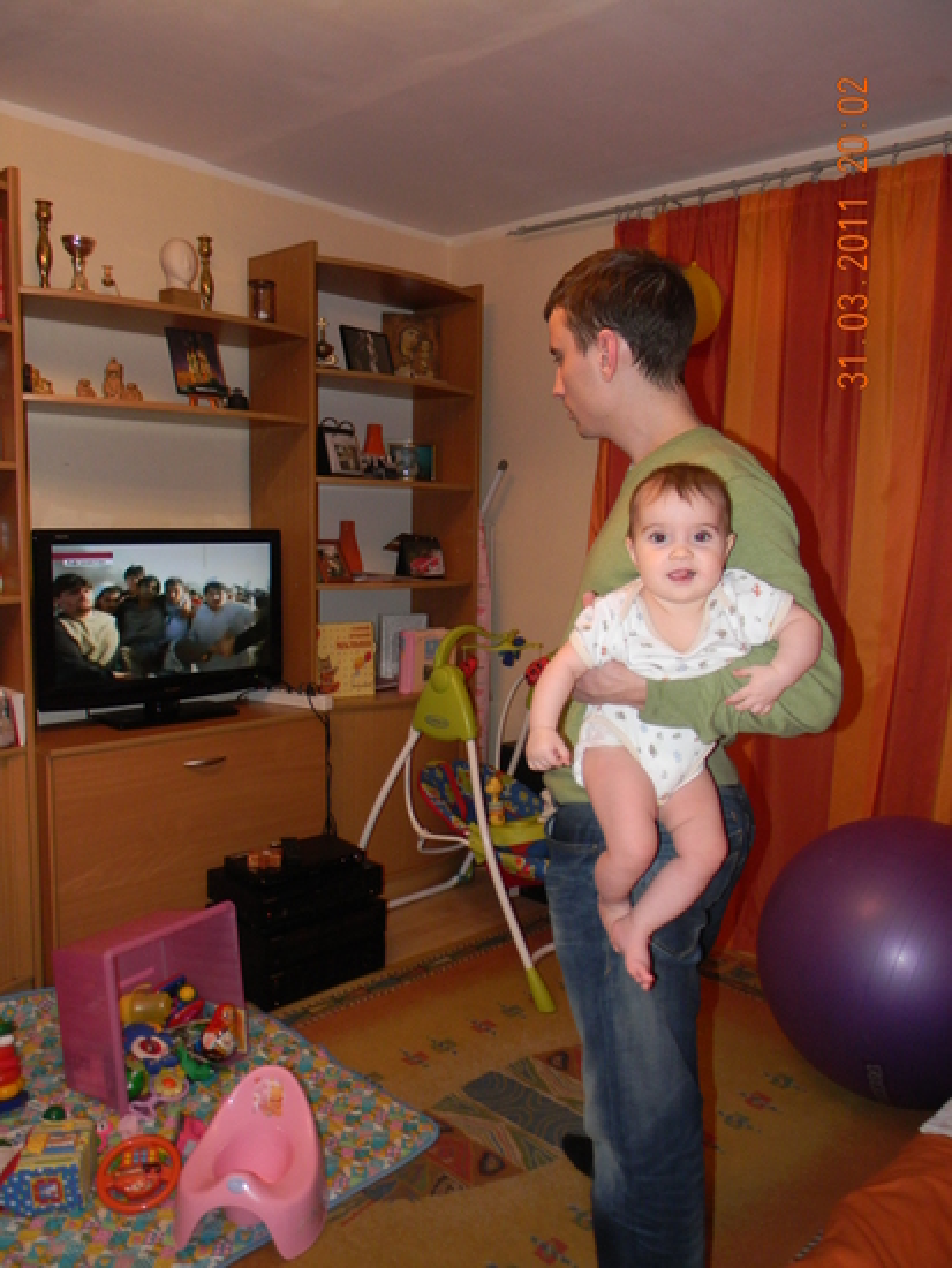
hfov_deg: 49.8
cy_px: 634
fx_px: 1026
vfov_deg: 63.4
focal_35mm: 28
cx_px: 476
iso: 200
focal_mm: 5
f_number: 3.5
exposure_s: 1/26
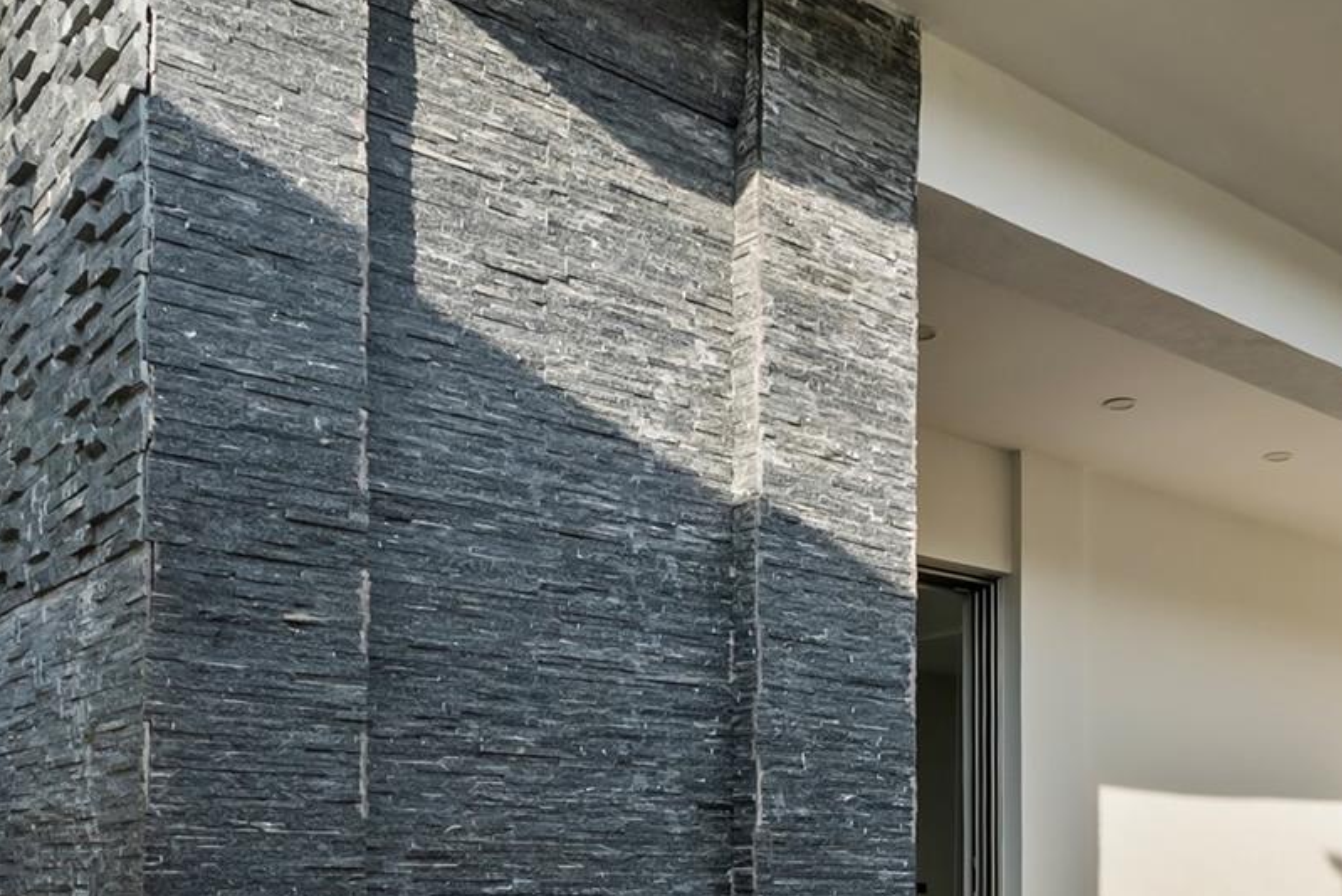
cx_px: 936
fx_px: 1529
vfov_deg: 30.6
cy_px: 870
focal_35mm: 41
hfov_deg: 46.4
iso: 500
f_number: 8
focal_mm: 16
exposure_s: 1/320
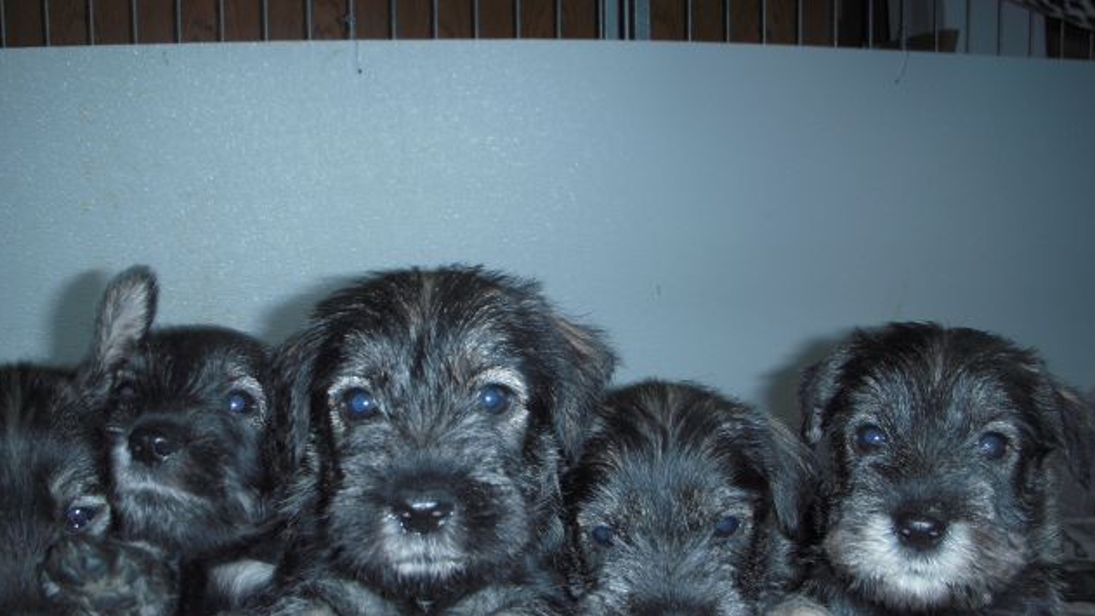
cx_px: 550
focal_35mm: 42
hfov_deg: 48.4
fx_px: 1220
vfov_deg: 28.2
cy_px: 385
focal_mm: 6.3
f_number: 3.3
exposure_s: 1/30
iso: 100
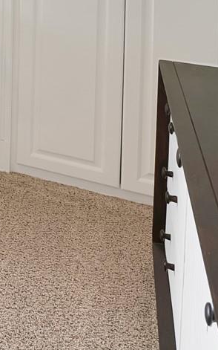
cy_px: -99
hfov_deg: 16.8
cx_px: -243
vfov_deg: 30.9
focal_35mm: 52
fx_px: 495
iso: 500
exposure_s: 1/6
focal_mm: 12
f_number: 9
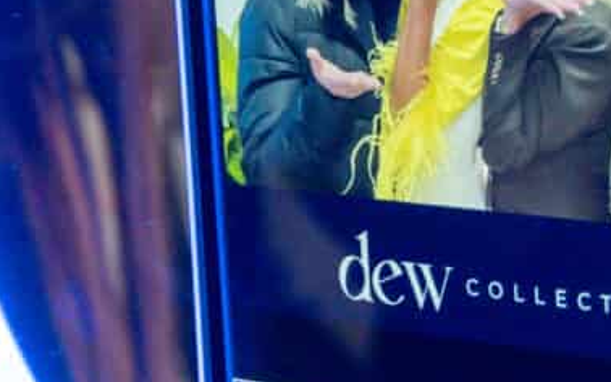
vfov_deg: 6.1
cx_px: -365
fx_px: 3562
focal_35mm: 214
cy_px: 146
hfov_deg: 9.5
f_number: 4
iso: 1600
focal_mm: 31
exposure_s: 1/125
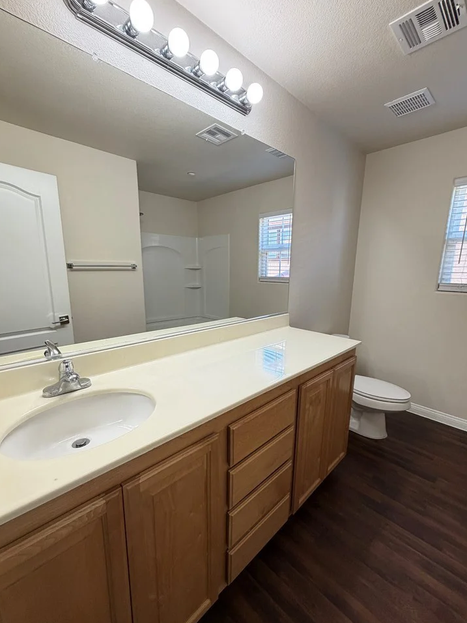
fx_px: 270
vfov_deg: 98.1
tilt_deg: -10.7
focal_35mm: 15
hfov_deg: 81.7
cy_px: 321
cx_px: 230
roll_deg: +0.0
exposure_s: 1/120
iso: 160
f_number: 2.2
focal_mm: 2.22
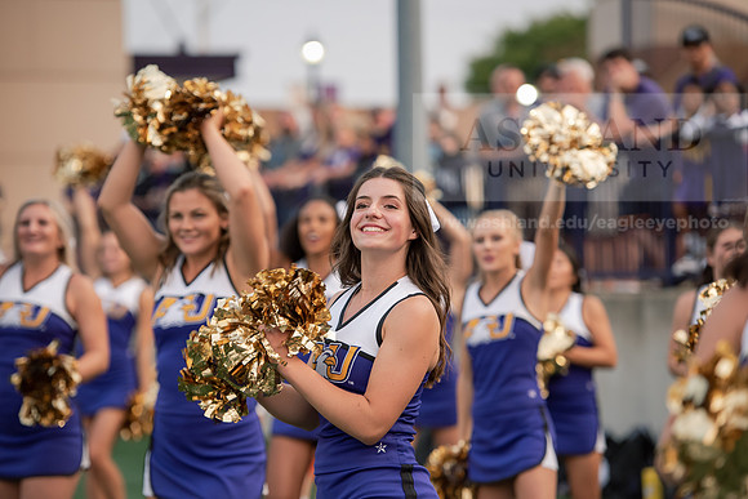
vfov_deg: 9.2
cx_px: 374
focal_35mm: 150
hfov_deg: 13.7
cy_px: 250
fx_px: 3117
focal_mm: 150
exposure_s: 1/1000
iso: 1250
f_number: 3.5
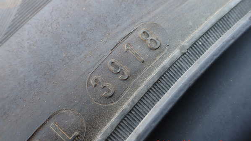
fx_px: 220
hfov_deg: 59.5
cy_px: 55
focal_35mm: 33
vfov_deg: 35.5
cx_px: 126
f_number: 2.3
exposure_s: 1/125
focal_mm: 5.4
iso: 160
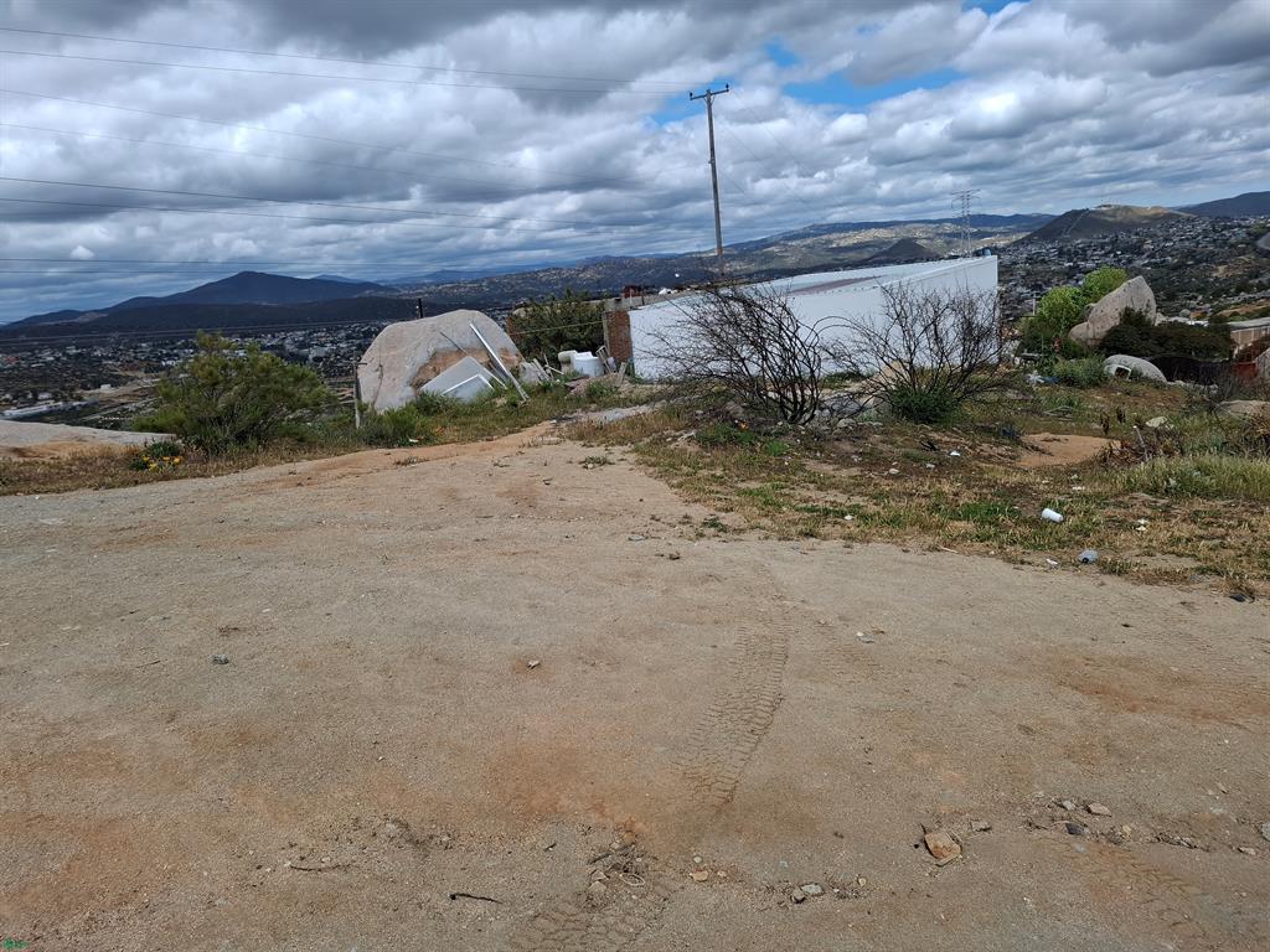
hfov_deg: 73.9
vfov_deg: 58.9
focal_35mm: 23
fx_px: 844
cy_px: 476
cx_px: 635
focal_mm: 5.54
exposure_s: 1/1299
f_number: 1.8
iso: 50
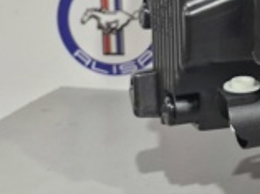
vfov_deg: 15.0
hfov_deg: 16.4
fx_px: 704
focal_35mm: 94
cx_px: 508
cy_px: -55
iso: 500
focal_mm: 5.54
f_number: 1.8
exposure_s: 1/100
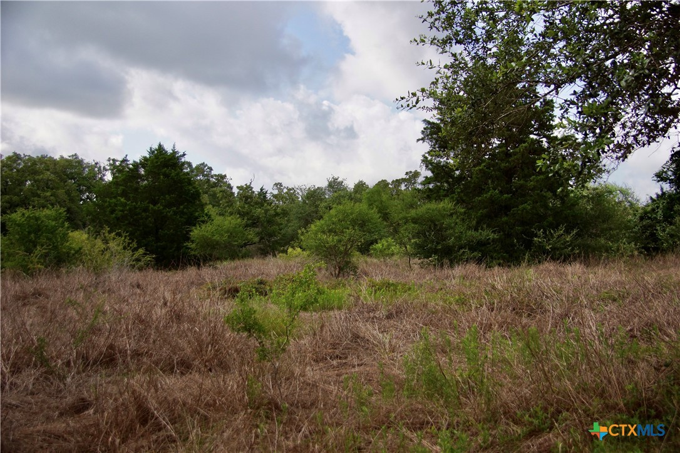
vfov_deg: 36.9
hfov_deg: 53.1
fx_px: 680
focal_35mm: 36
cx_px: 340
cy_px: 226
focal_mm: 24
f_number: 4
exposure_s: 1/2500
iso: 320
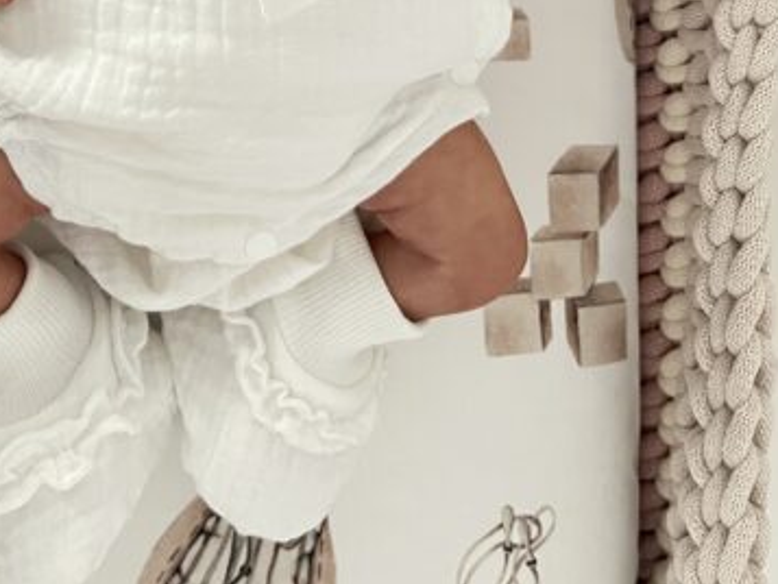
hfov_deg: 34.0
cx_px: 257
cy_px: -144
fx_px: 1259
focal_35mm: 56
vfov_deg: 23.5
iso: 400
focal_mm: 5.1
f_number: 1.6
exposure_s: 1/50
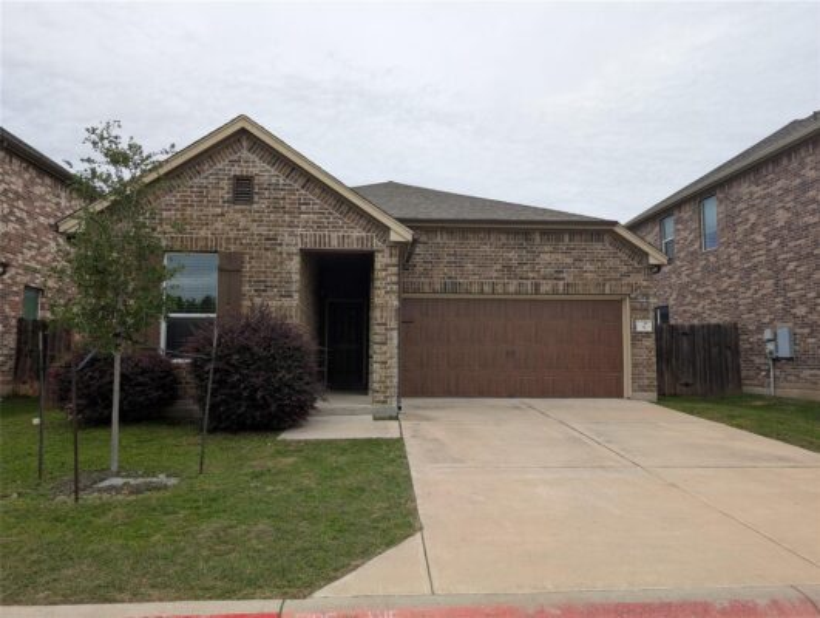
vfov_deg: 57.0
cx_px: 410
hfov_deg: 71.5
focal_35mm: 24
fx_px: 569
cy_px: 309
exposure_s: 1/321
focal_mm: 6.9
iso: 21
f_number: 1.68
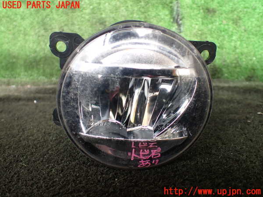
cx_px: 132
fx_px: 228
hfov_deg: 60.0
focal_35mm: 30
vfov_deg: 46.8
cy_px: 98
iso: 125
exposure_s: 1/125
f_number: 2.3
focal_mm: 5.4
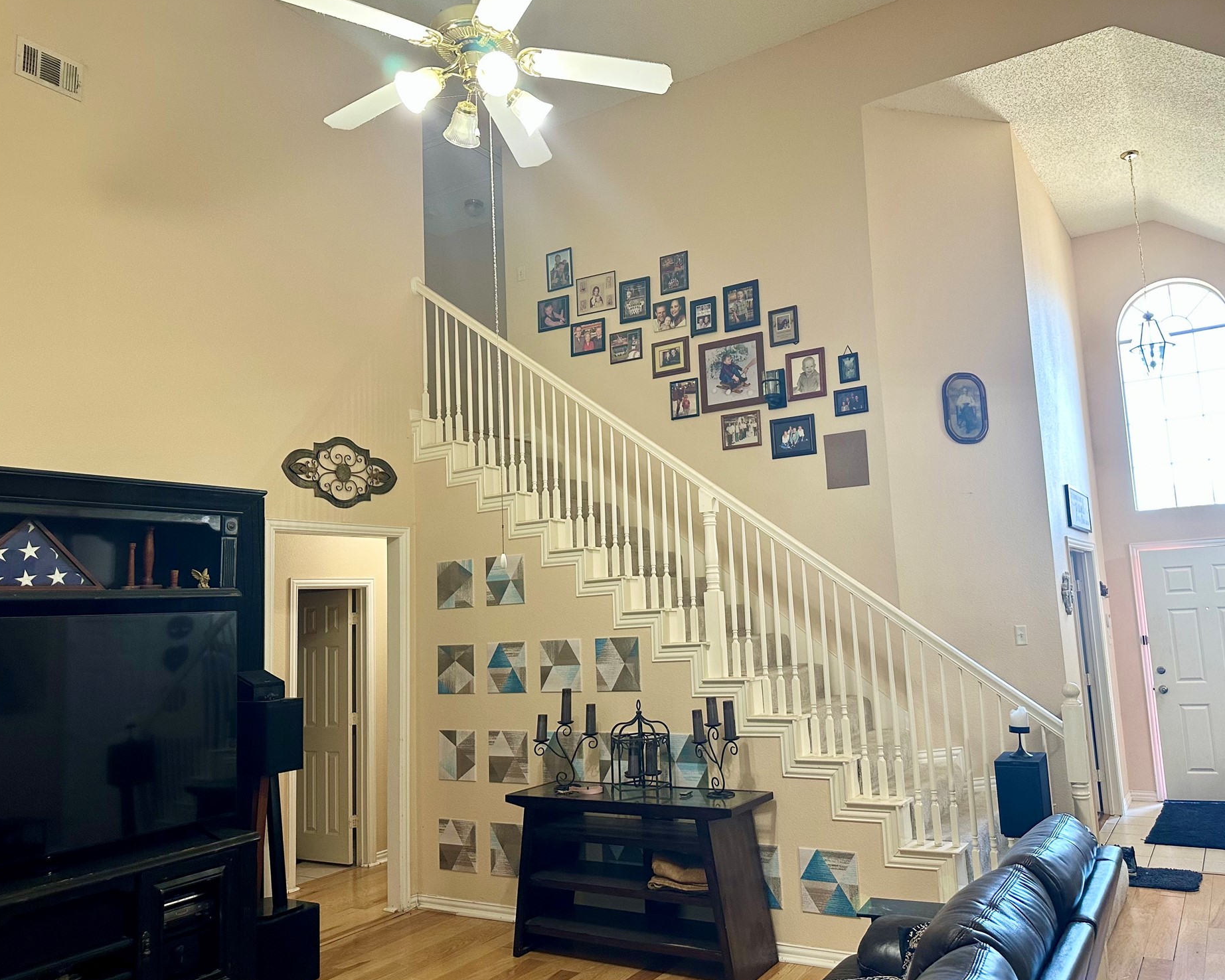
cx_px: 673
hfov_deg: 65.9
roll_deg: +2.7
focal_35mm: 26
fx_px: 943
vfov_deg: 54.9
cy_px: 490
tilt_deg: +8.2
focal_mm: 6.86
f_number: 1.78
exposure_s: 1/60
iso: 200
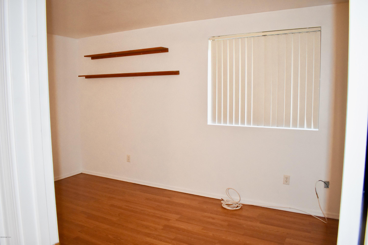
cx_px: 184
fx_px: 276
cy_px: 122
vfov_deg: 47.9
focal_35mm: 27
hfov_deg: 67.4
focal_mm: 18
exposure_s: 1/125
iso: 1600
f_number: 3.5
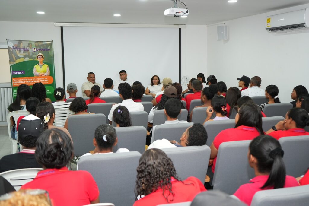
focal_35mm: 38
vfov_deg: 35.1
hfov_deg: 50.7
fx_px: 326
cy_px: 103
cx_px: 154
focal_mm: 38
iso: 1250
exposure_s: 1/100
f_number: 4
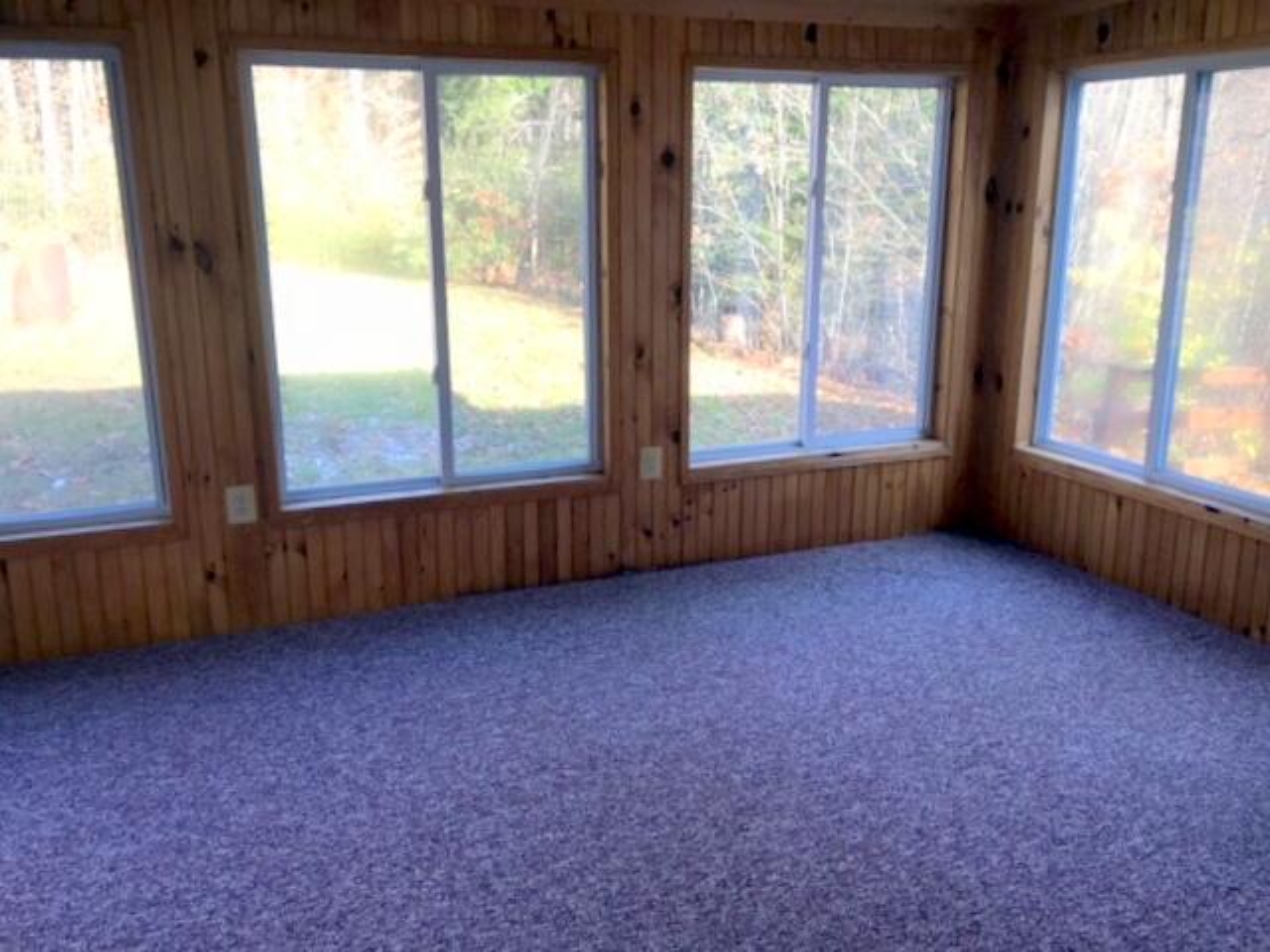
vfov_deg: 48.2
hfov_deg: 61.7
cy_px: 476
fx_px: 1064
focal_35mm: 29
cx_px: 635
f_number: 2.2
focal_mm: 4.15
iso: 40
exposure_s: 1/120
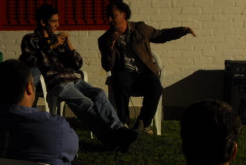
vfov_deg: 11.1
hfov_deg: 16.4
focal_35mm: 124
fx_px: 851
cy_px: 115
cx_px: 64
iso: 320
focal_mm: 31
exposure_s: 1/8
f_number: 4.5
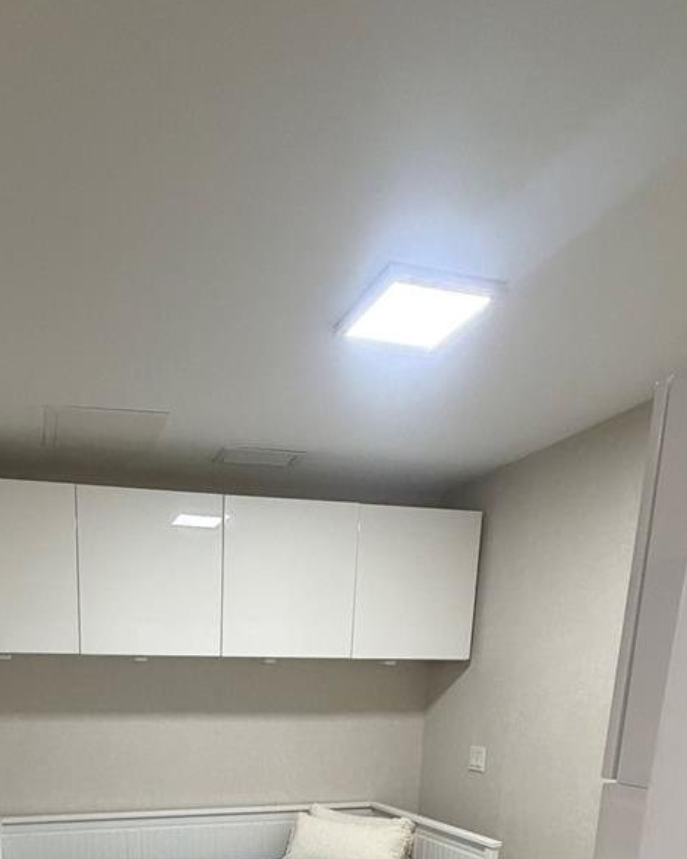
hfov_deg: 49.9
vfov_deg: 50.8
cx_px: 192
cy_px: 849
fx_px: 711
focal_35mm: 28
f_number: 2.2
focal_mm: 2.22
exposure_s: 1/60
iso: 400
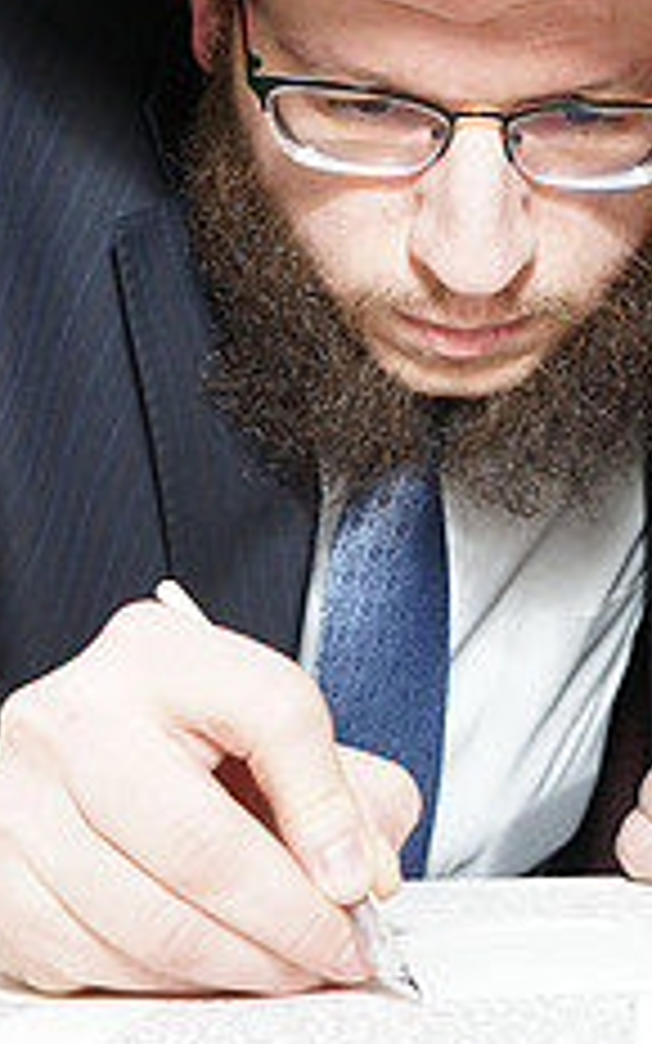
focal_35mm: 74
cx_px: 535
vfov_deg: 27.7
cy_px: 389
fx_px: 2104
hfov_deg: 17.5
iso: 400
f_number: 5.6
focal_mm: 29
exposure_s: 1/100
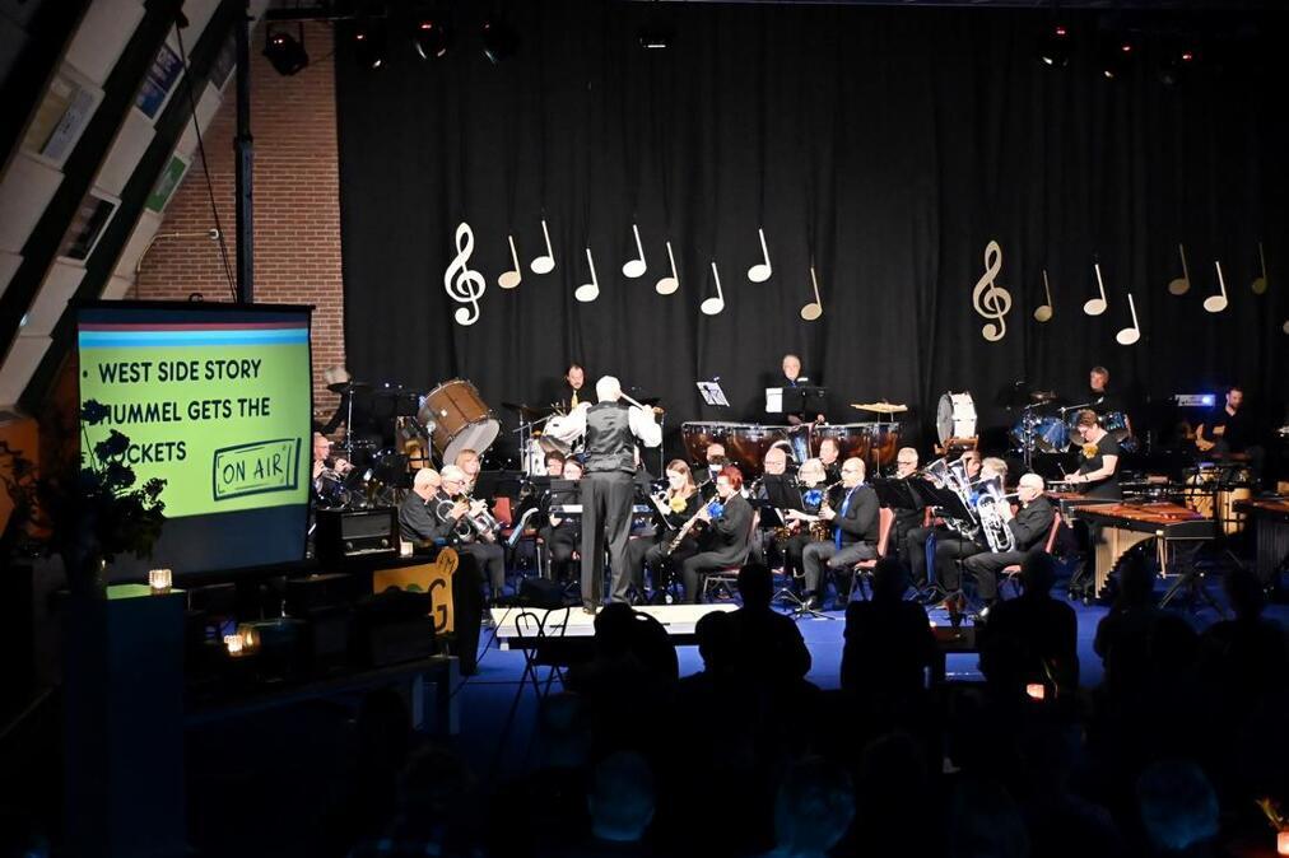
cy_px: 429
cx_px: 644
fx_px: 2040
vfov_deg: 23.8
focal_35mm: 57
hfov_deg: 35.1
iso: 11400
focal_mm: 38
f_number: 4.2
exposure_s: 1/60
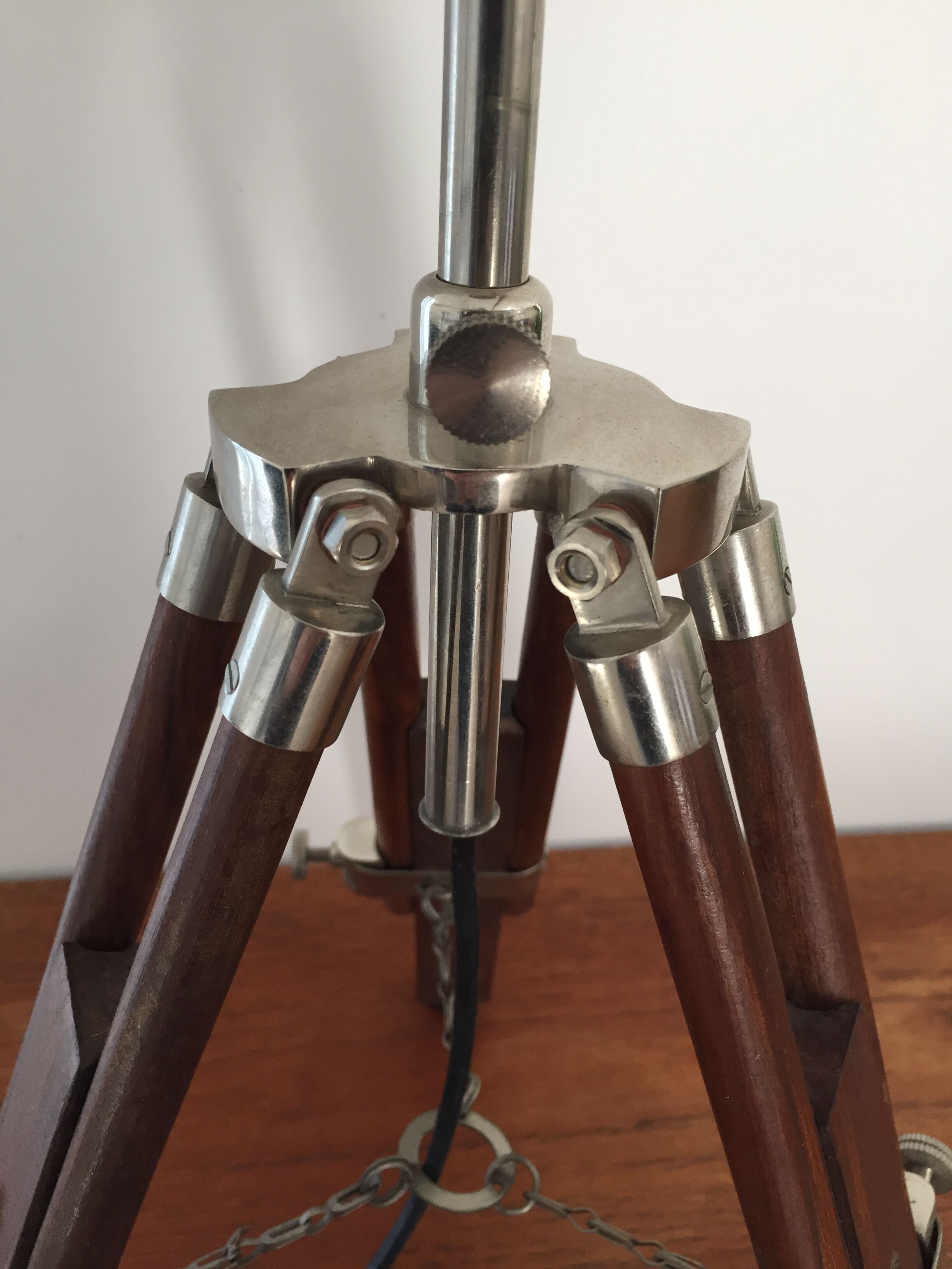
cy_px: 634
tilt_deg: -31.9
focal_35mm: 29
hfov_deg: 48.2
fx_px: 1063
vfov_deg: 61.7
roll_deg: -1.7
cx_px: 476
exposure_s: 1/33
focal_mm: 4.15
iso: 40
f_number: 2.2
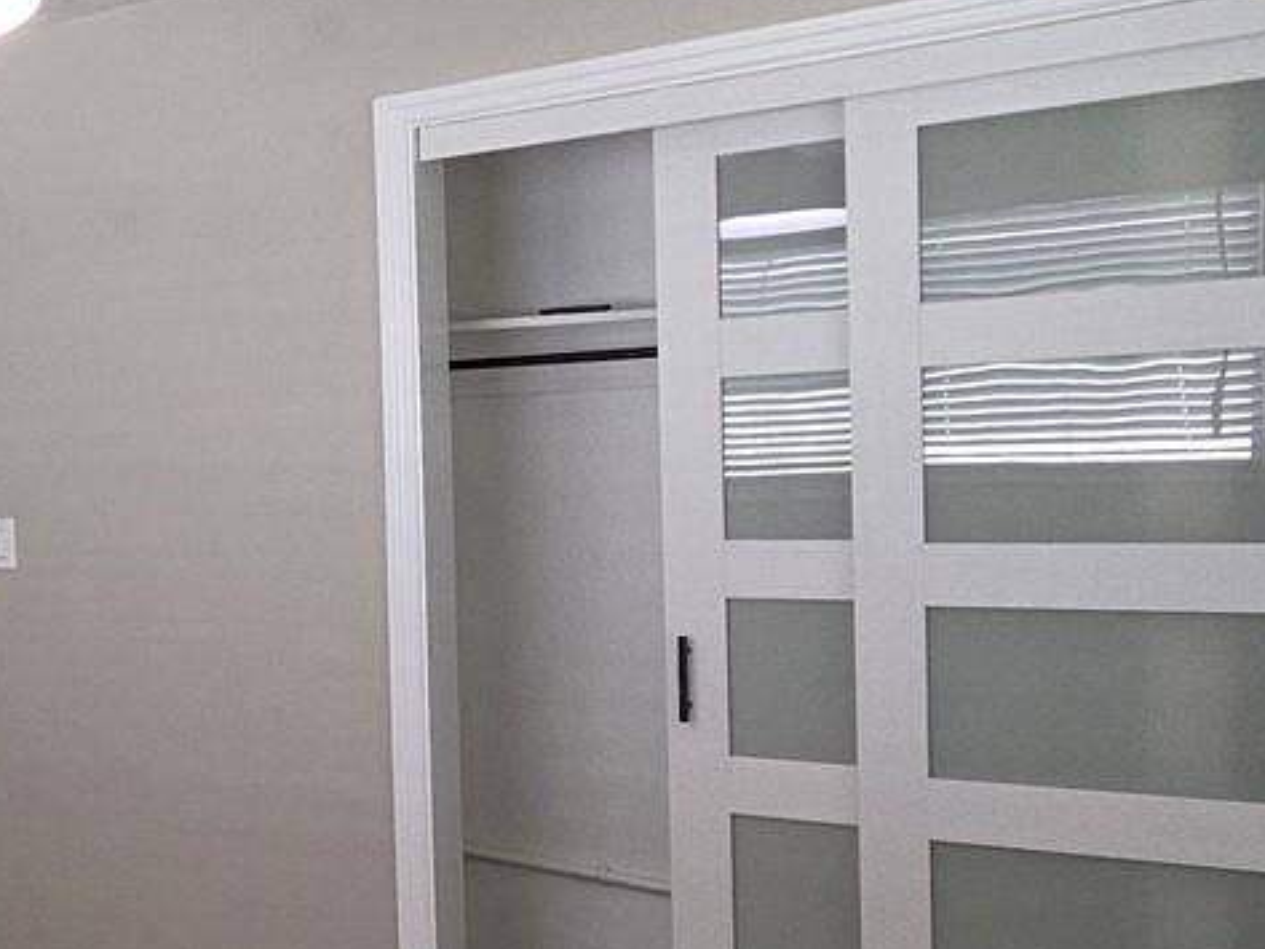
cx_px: -163
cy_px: 537
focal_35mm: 44
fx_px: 1608
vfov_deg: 32.8
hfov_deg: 35.8
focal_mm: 2.2
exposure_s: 1/50
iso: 64
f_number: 2.2
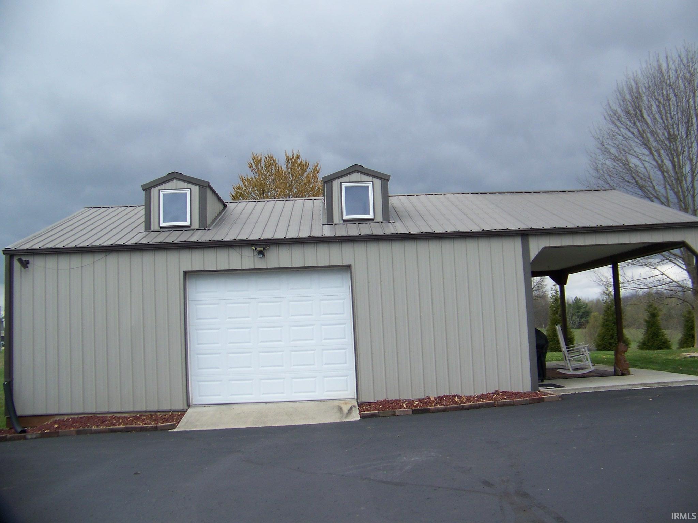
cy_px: 262
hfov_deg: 51.4
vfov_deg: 39.7
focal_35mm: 36
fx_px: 726
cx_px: 349
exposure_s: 1/640
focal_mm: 5.85
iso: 64
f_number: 2.8
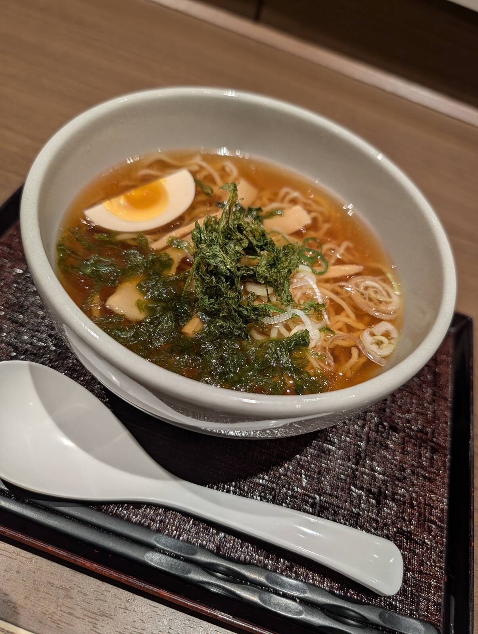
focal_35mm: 24
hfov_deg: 56.9
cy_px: 317
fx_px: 441
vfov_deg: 71.5
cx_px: 239
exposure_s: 1/63.4
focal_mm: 6.9
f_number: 1.68
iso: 21
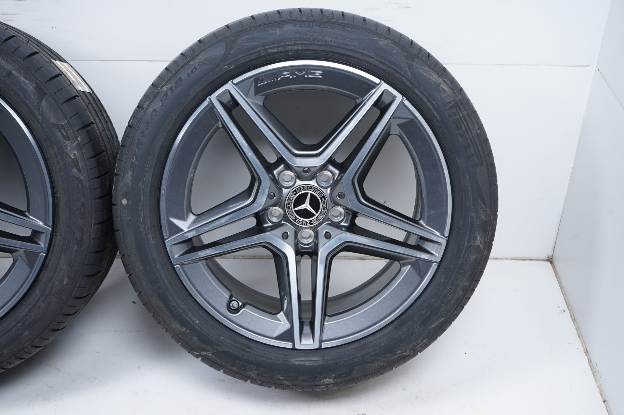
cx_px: 312
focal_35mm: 45
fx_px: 779
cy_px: 208
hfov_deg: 43.6
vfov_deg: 29.8
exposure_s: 1/125
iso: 250
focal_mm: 45
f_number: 7.1
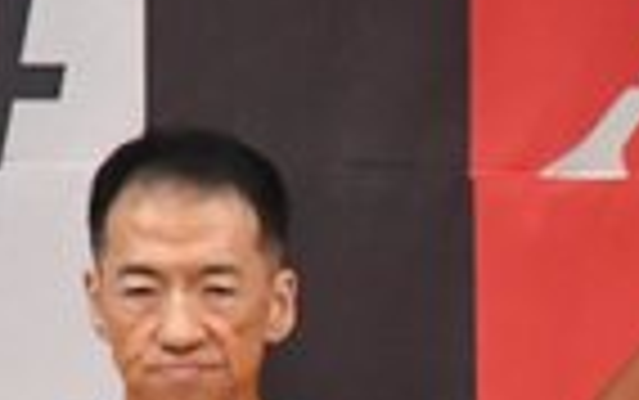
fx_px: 26178
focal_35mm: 1502
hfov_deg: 1.4
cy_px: 1016
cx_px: 1654
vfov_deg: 0.9
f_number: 5.6
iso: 10000
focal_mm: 180
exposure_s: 1/400
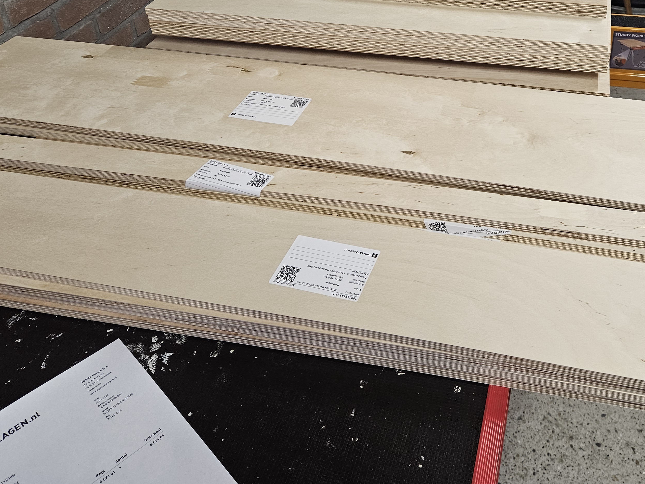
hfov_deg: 49.6
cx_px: 410
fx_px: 689
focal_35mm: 37
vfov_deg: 37.3
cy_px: 96
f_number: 1.8
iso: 400
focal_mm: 5.4
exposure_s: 1/100
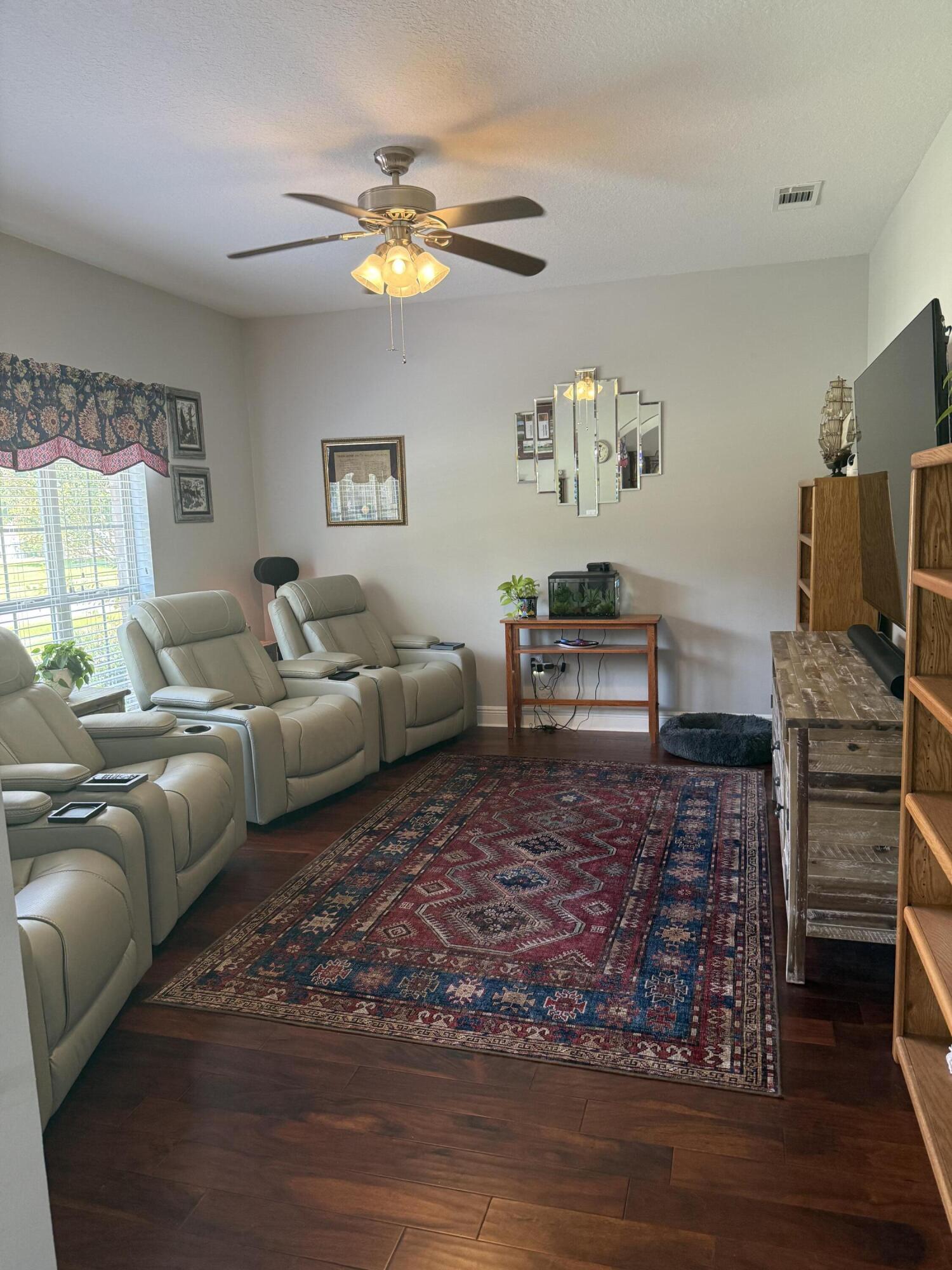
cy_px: 635
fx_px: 880
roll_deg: +1.6
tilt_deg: -7.0
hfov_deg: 56.8
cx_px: 476
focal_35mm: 24
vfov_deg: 71.6
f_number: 1.78
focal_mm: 6.76
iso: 320
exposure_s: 1/120
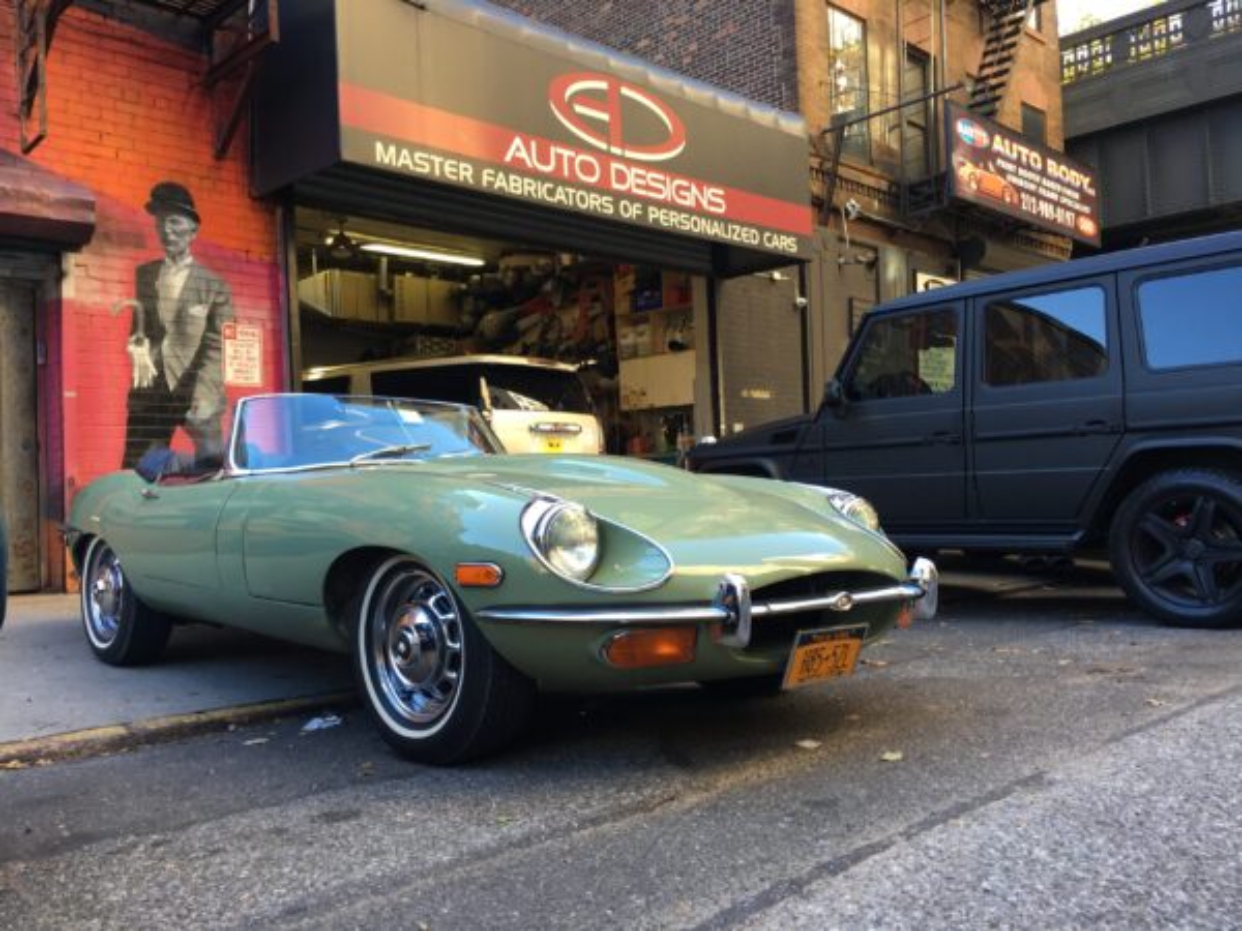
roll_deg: +1.9
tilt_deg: +0.6
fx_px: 1041
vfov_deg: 48.2
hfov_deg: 61.7
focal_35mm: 29
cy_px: 466
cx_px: 621
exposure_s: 1/60
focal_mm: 4.15
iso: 32
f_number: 2.2
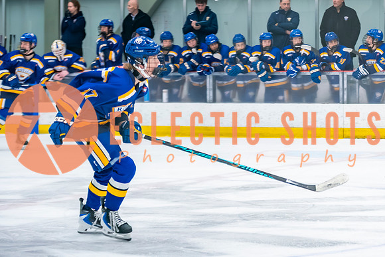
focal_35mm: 172
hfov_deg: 11.8
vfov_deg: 8.0
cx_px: 407
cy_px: 91
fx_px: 1838
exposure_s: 1/640
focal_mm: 80
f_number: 2.8
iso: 2000
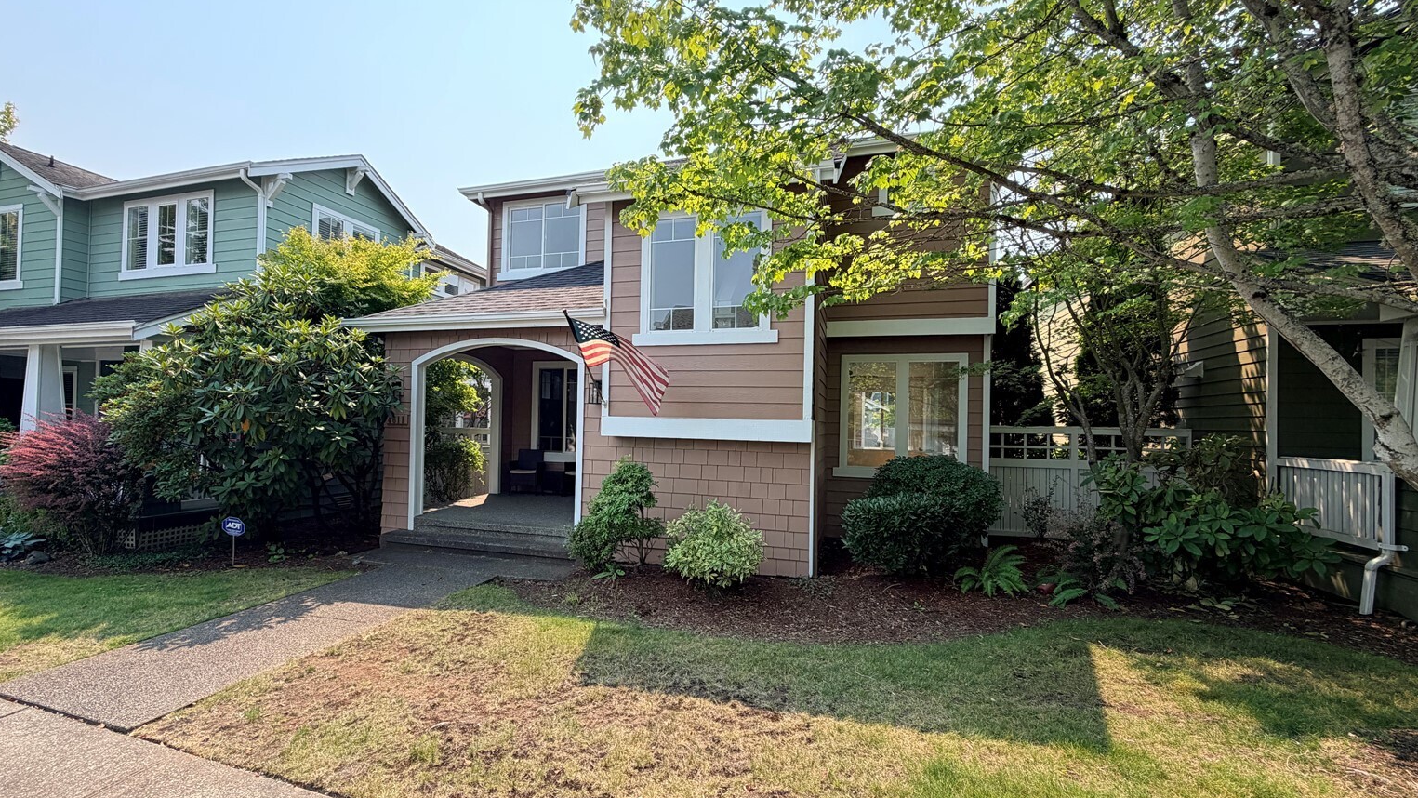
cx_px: 676
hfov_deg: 99.3
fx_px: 602
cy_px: 415
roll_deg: -1.1
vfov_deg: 67.1
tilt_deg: +0.8
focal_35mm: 16
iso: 40
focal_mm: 2.22
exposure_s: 1/638
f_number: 2.2
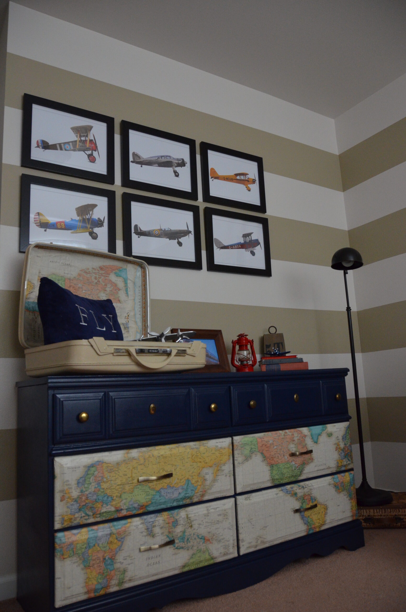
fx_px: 459
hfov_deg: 47.7
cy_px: 306
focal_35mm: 27
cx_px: 203
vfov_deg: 67.5
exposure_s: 1/125
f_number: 3.5
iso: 1600
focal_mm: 18
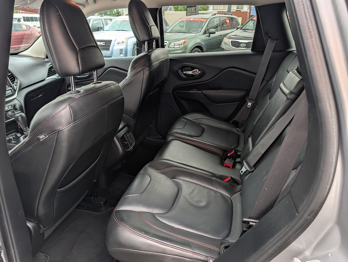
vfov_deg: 56.9
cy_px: 131
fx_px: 242
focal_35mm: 24
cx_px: 174
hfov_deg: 71.5
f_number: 1.68
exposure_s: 1/66
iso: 19
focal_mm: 6.9
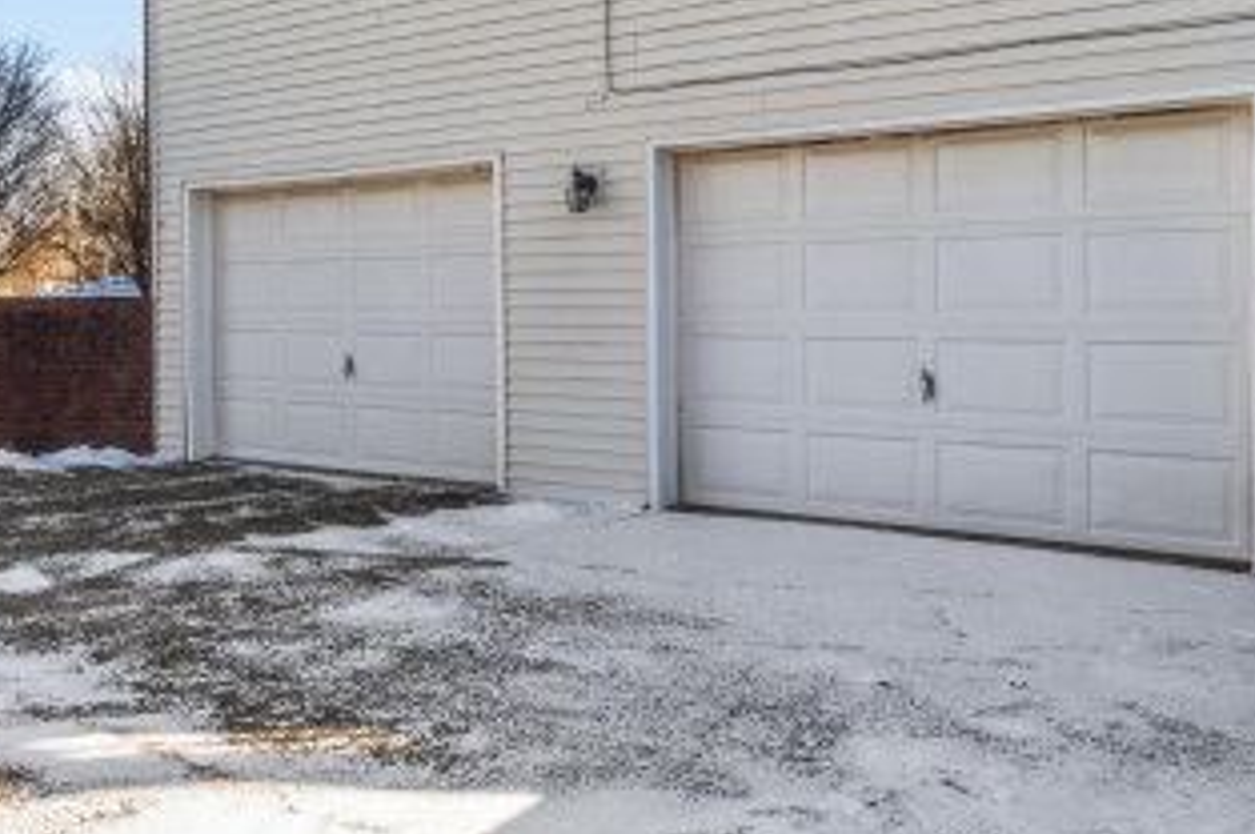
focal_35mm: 36
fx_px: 1254
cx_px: 385
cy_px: 317
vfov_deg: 36.6
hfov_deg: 51.8
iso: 400
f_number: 8
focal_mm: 10
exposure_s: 1/800
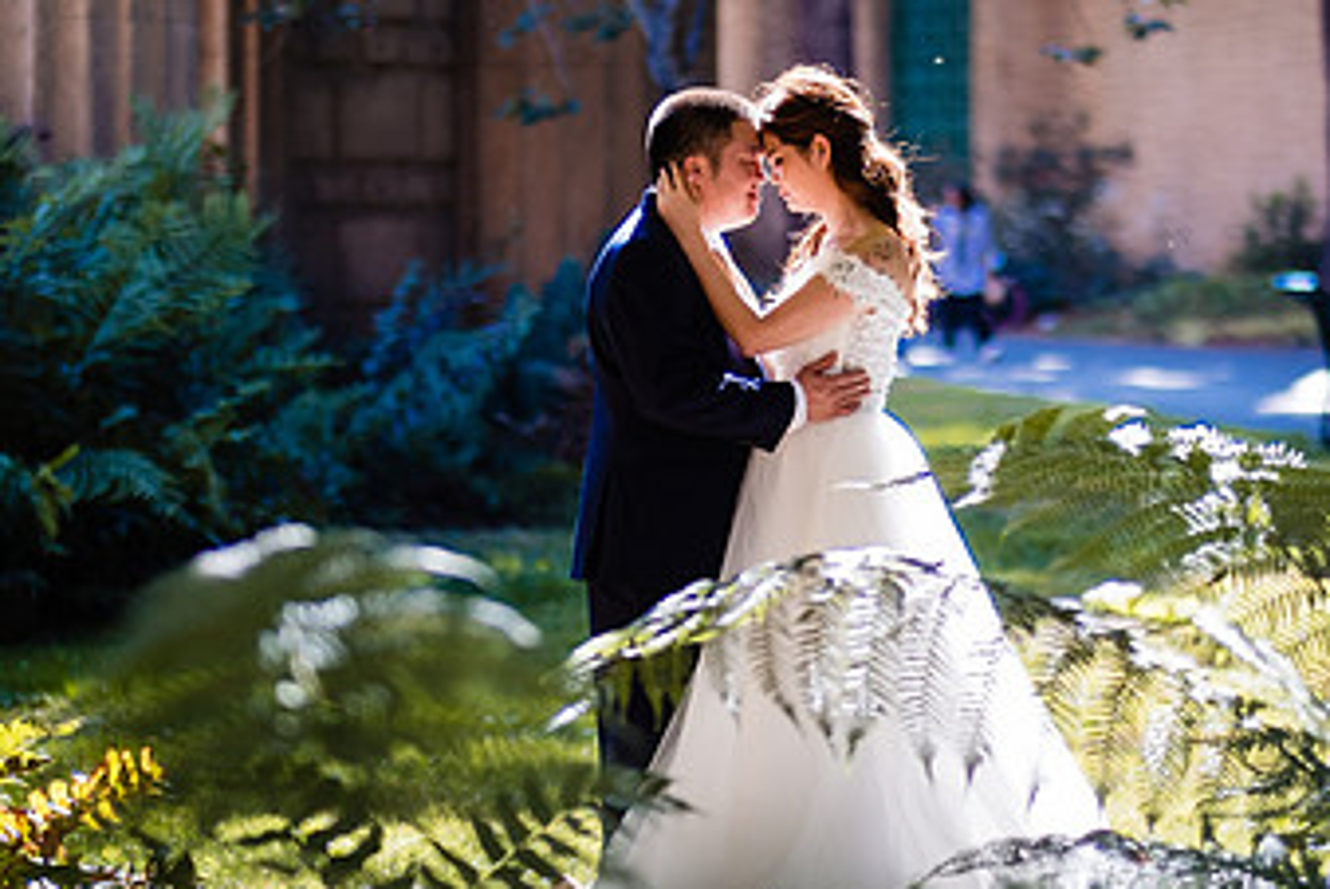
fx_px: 5324
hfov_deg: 14.2
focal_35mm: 144
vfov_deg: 9.5
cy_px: 289
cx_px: 700
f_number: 1.2
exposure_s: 1/1000
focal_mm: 56
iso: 160
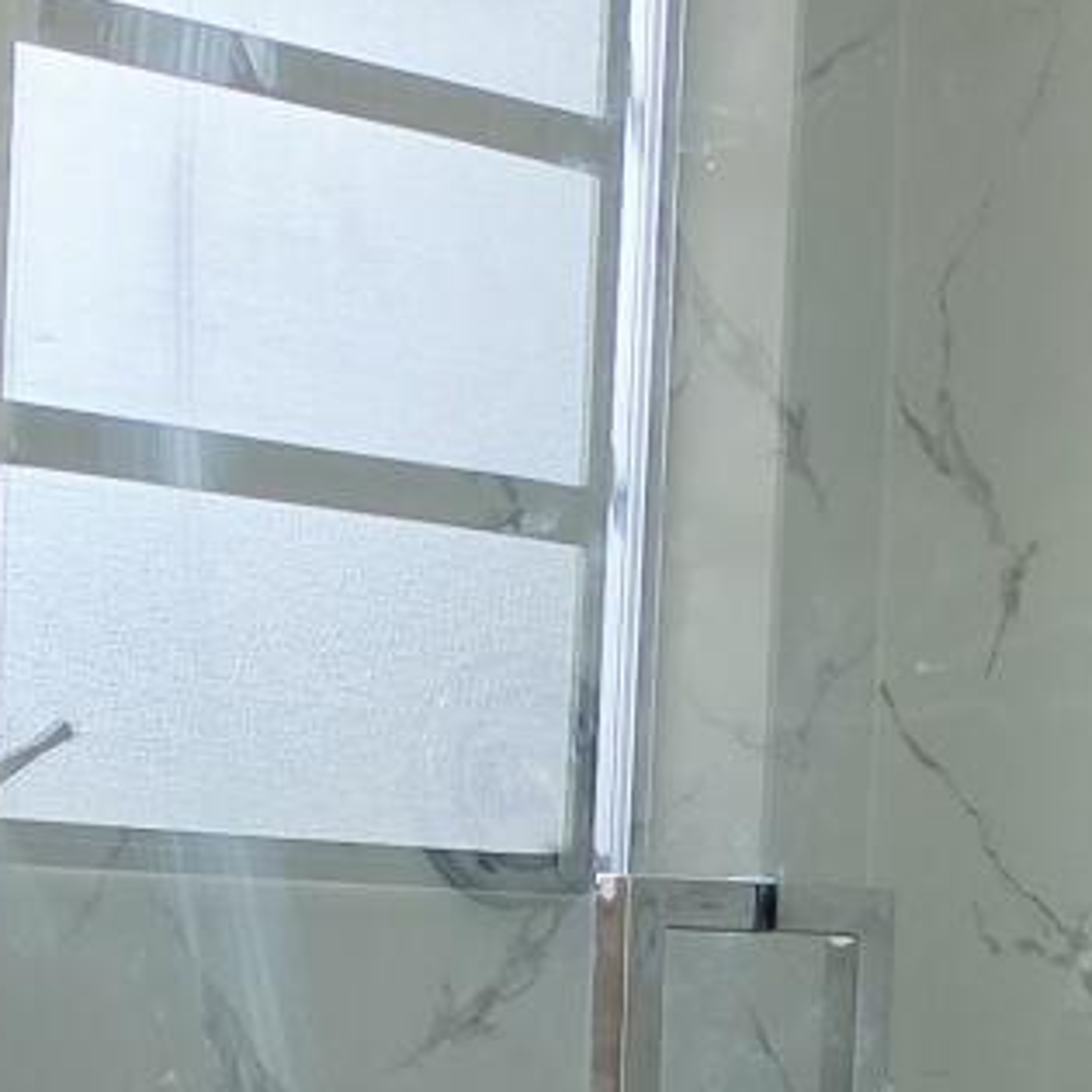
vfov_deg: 23.0
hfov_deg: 23.6
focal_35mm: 73
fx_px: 2605
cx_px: 388
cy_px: 1012
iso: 40
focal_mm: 2.2
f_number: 1.9
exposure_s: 1/120
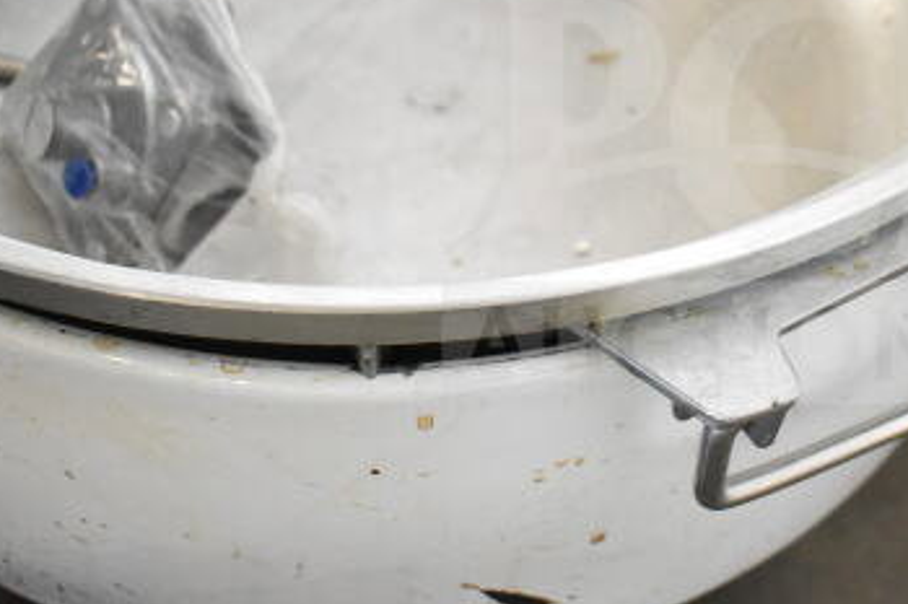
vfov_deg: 17.9
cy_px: 198
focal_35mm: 76
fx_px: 1913
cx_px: 732
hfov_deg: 26.2
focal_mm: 29
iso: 5000
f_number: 4.2
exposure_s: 1/50
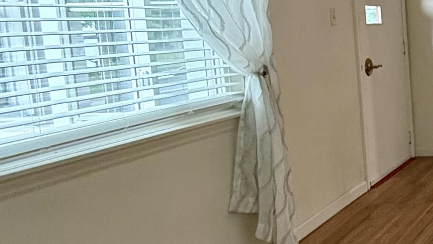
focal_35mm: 50
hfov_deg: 28.8
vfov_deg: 23.8
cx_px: 627
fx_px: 574
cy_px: 75
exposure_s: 1/60
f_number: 2.2
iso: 200
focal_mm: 2.22
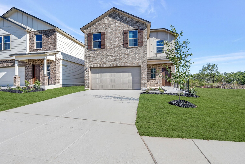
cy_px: 83
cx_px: 130
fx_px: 113
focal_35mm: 17
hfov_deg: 94.7
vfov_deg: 72.0
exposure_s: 1/320
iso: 100
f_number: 9
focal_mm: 15.5
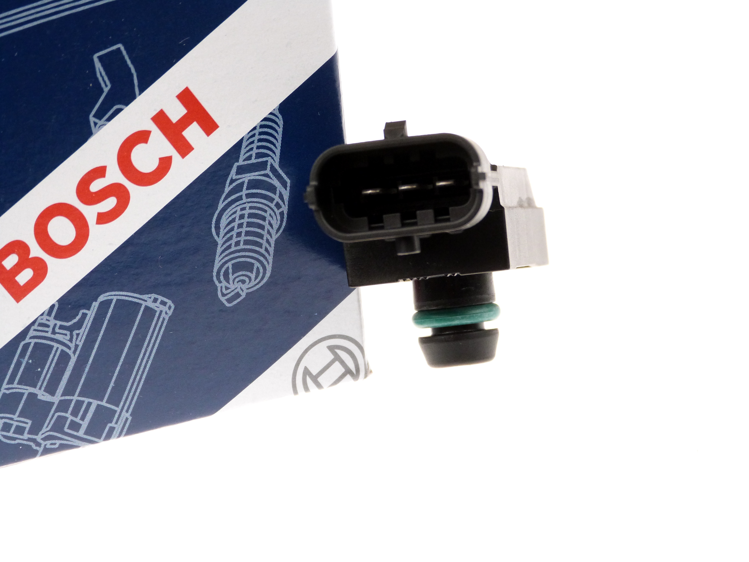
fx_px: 3484
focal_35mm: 161
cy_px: 281
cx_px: 374
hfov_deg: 12.3
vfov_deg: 9.2
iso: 250
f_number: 3.7
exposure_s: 1/160
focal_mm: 29
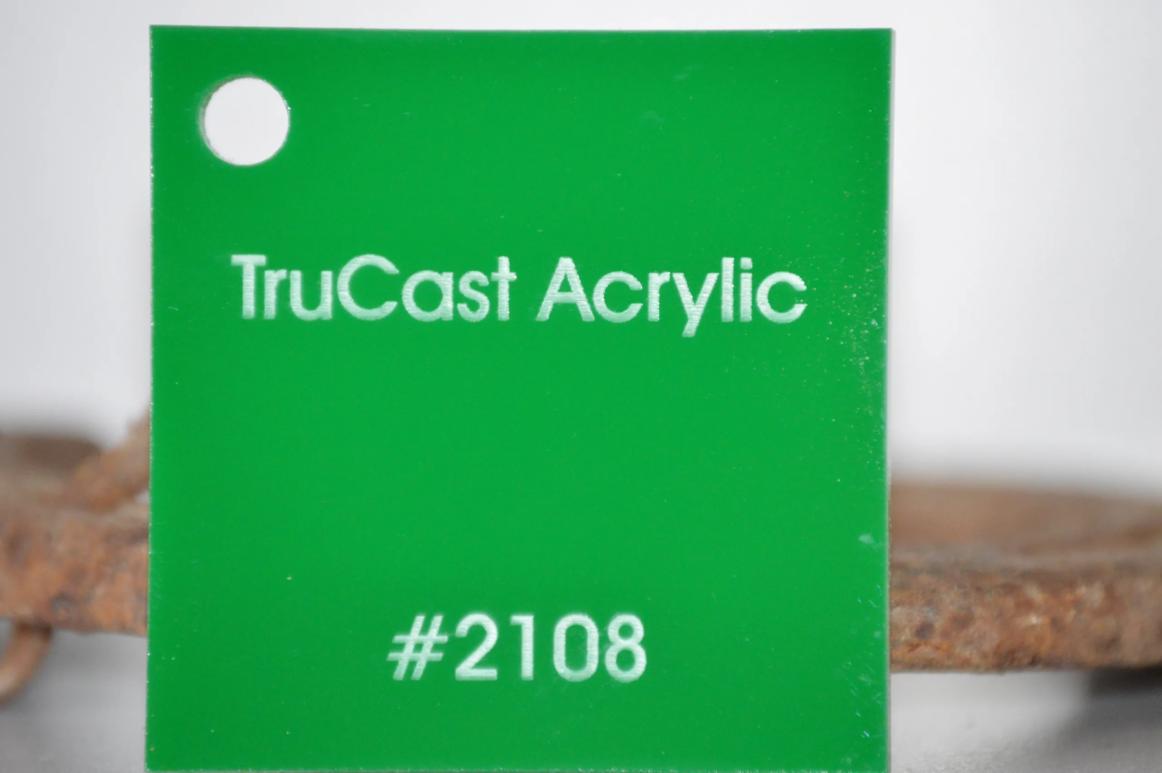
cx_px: 581
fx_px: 9674
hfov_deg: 6.9
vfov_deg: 4.6
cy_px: 386
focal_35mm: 300
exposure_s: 1/200
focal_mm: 200
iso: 2200
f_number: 6.3
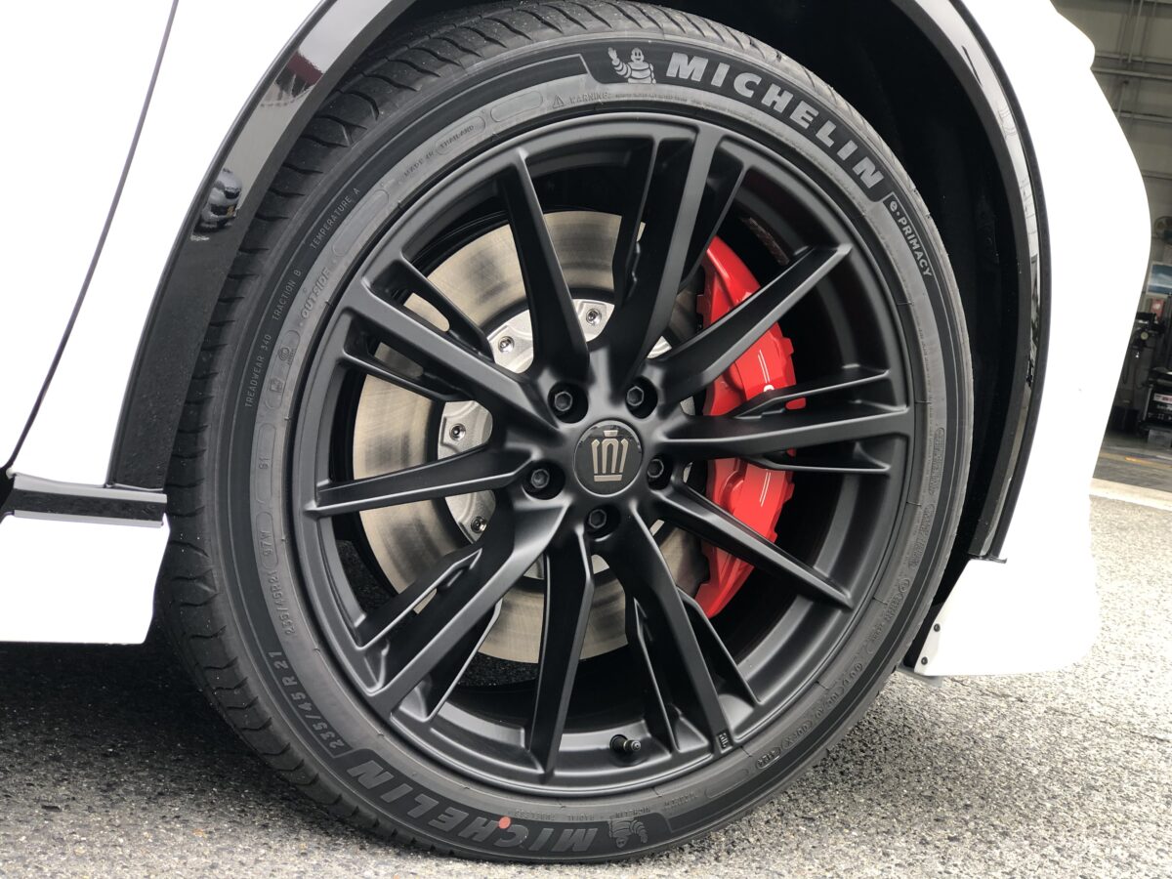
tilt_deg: -4.8
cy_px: 440
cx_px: 586
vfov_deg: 25.7
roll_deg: -11.4
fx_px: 1930
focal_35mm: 57
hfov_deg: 33.8
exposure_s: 1/40
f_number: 2.8
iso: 25
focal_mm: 6.6
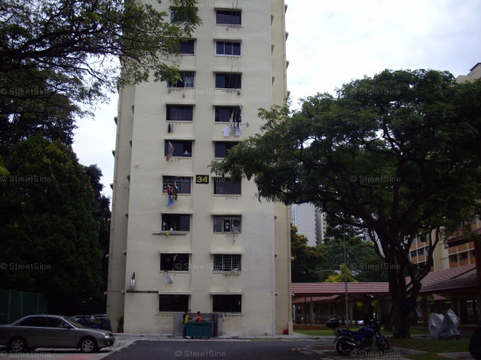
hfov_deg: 50.2
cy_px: 180
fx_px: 514
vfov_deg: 38.6
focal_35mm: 37
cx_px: 240
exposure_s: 1/400
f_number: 5.6
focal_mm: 6.2
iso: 80
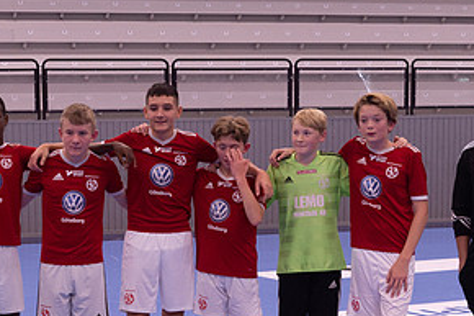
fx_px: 1197
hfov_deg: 22.2
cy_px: 283
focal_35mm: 91
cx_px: 131
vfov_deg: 14.9
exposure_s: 1/200
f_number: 3.5
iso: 2000
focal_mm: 44
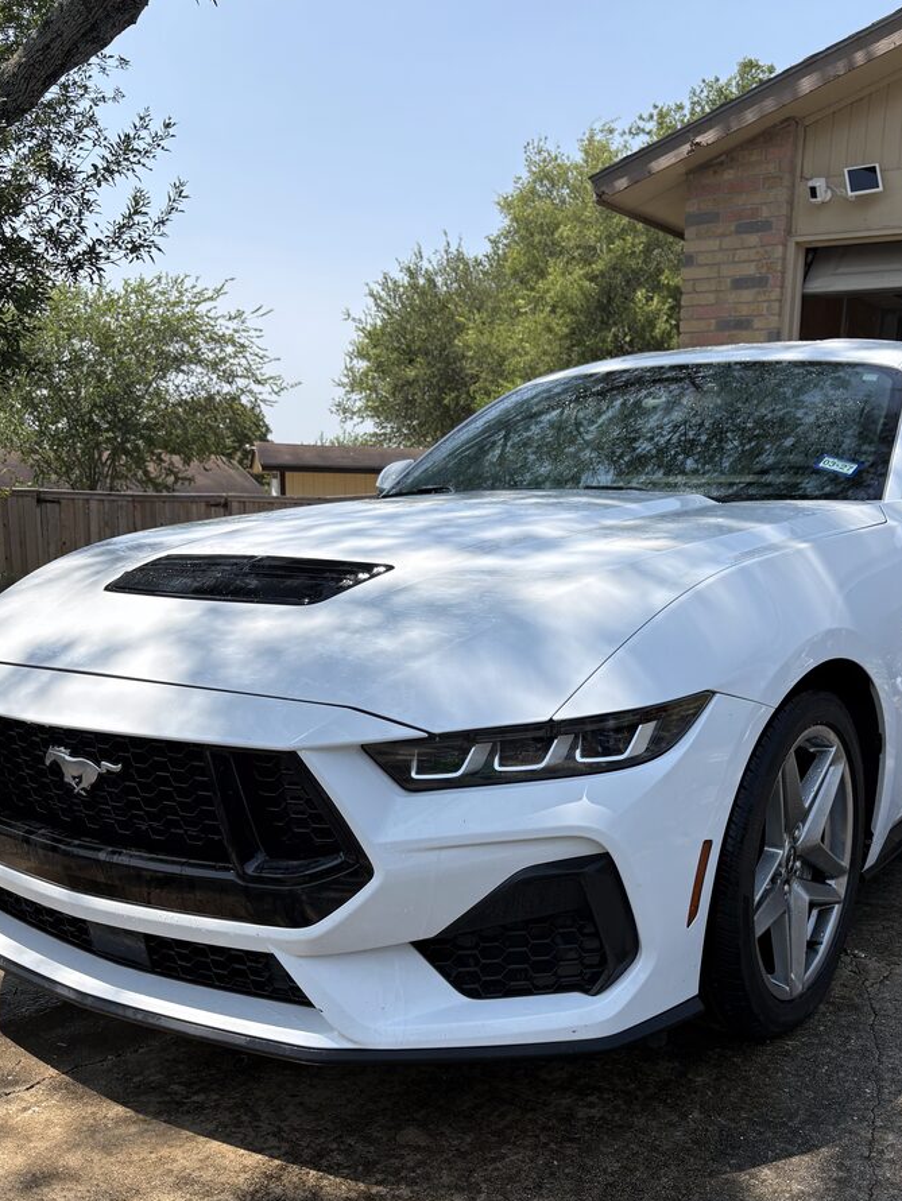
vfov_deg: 51.8
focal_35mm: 35
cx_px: 537
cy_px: 786
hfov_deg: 40.6
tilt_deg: -11.8
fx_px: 1215
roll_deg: -2.5
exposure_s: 1/2639
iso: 50
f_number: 1.6
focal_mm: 5.96
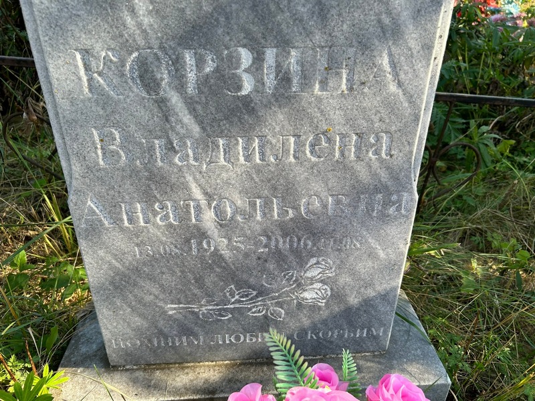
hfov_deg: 67.3
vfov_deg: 53.1
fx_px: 402
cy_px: 200
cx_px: 268
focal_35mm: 26
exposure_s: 1/662
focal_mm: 5.7
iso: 50
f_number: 1.5
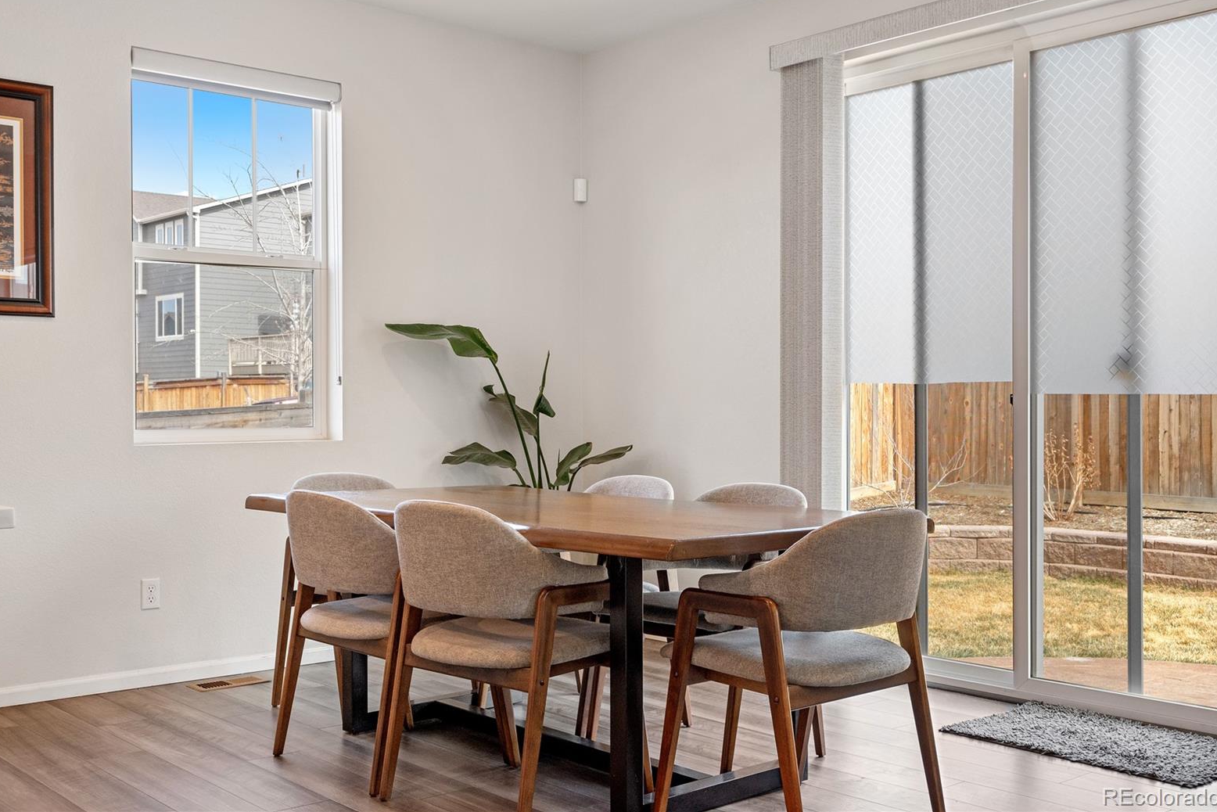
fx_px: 1277
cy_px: 396
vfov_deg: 35.3
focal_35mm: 38
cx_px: 603
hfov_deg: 51.0
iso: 320
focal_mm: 24.5
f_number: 8
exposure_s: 1/40
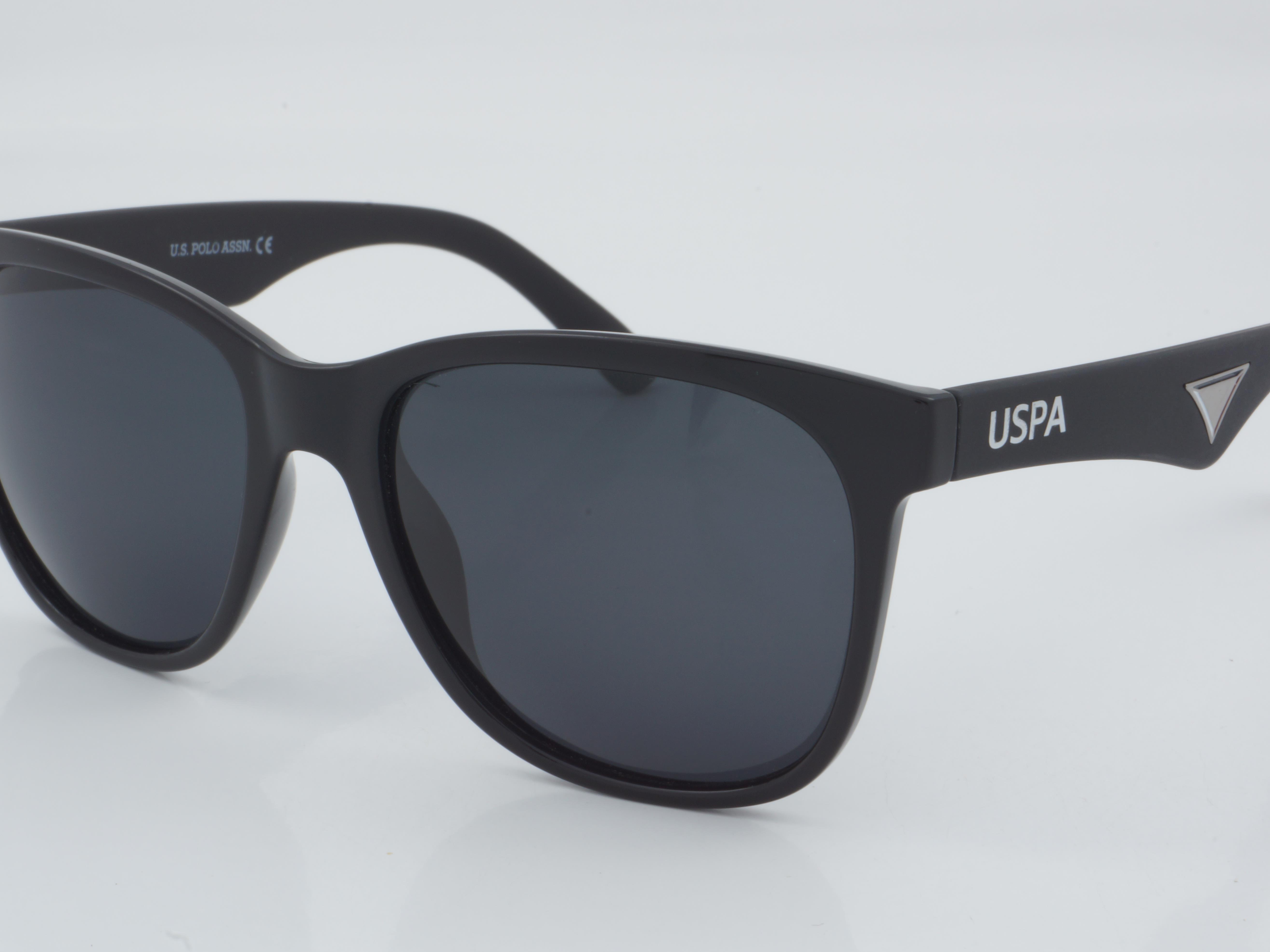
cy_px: 474
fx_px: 3008
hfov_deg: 23.8
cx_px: 634
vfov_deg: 18.0
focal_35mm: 82
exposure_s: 1/3
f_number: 32
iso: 100
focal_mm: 50
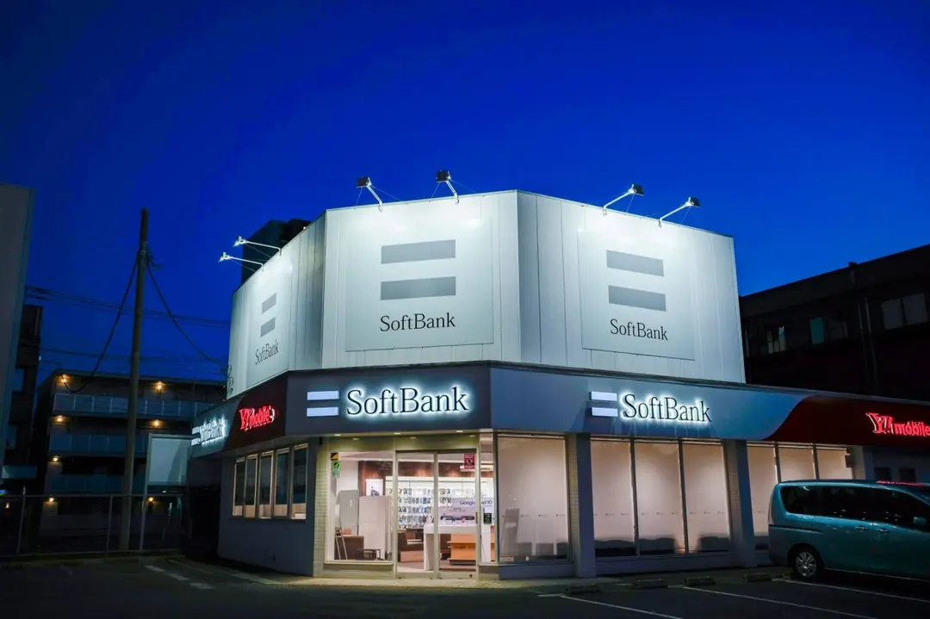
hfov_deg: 58.0
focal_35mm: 32
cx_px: 465
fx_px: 839
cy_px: 310
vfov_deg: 40.5
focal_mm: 32.5
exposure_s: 1/200
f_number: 4.5
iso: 500
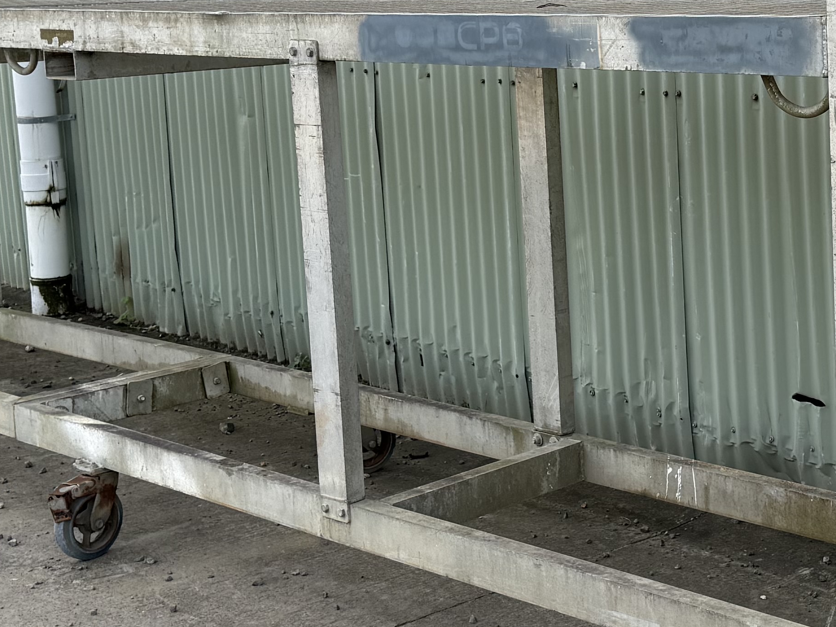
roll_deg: +2.0
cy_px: 186
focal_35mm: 75
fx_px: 1811
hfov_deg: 25.4
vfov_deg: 19.5
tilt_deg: -7.5
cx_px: 693
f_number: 1.78
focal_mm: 6.76
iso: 80
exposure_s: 1/1156
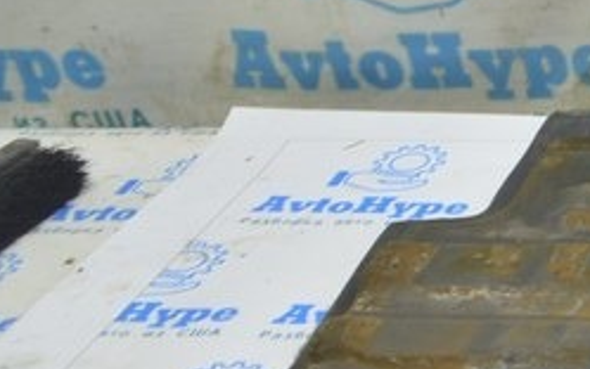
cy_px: 283
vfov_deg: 11.6
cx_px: 1192
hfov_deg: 14.9
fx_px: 1818
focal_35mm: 113
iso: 400
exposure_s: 1/20
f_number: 5.6
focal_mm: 18
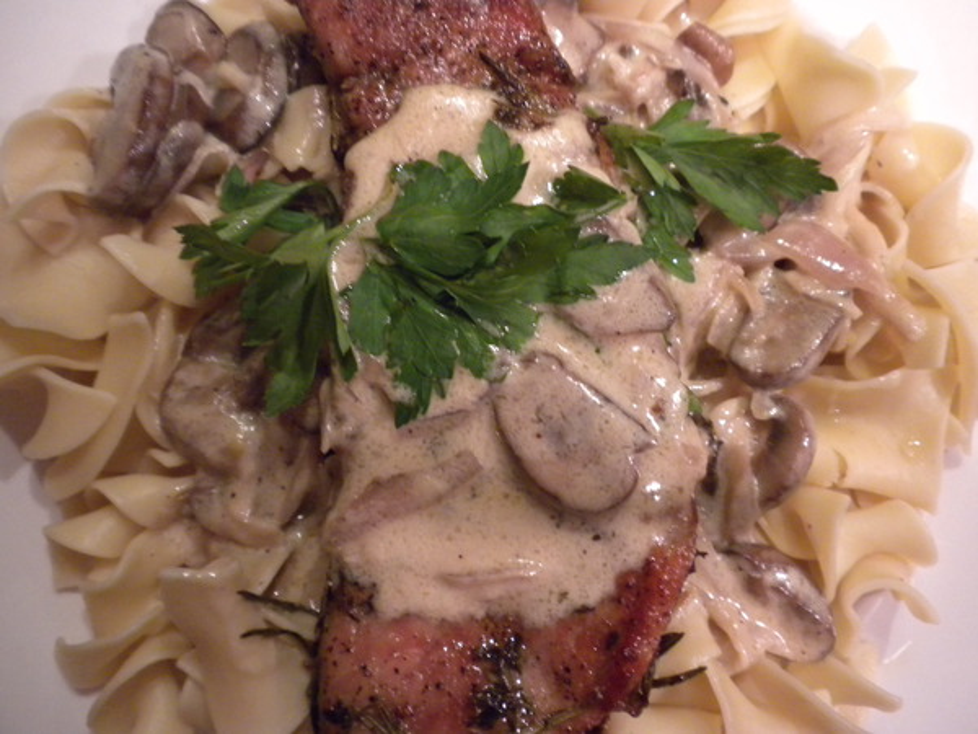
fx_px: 1045
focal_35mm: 37
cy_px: 367
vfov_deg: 38.7
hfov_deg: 50.1
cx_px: 489
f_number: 3.5
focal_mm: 6.6
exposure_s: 1/9.9
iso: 431
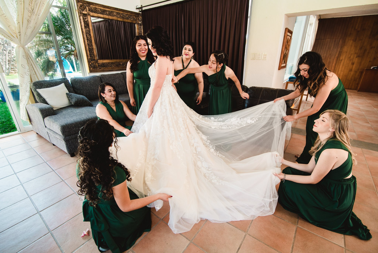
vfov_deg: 73.8
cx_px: 189
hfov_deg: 96.7
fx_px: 168
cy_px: 126
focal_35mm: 16
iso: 400
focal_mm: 16
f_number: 3.2
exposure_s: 1/200
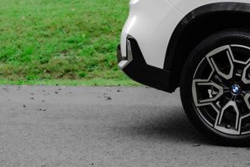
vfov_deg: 12.5
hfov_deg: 18.7
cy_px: 28
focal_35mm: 109
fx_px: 758
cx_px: 169
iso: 400
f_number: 4
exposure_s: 1/500
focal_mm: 52
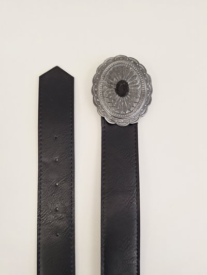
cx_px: 104
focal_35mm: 23
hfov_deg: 58.9
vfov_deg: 73.9
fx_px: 183
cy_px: 138
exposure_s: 1/50
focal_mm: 5.54
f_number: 1.8
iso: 40
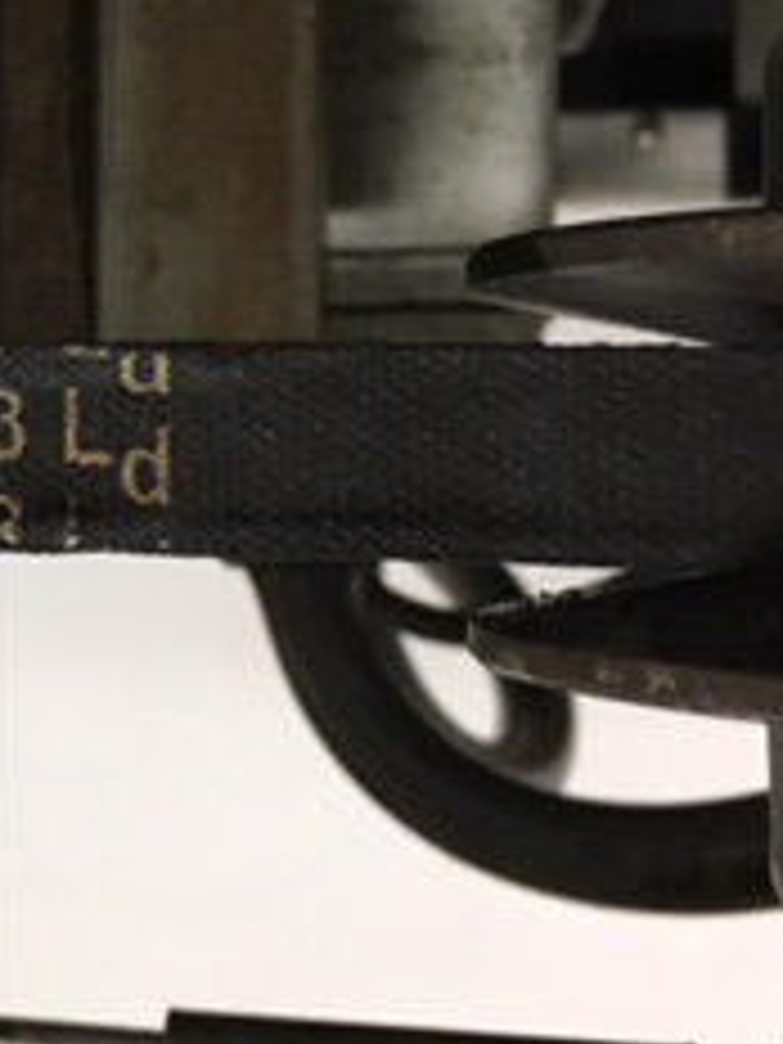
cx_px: -189
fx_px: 2413
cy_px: 238
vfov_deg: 24.1
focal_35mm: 80
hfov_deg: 17.5
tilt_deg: -4.0
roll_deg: -0.8
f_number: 2.2
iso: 200
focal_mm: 4.15
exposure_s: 1/20
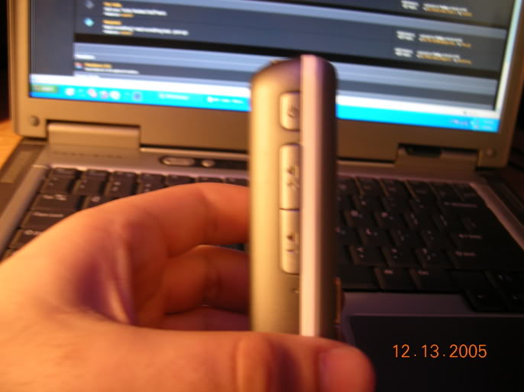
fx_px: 544
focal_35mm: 36
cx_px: 262
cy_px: 196
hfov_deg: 51.4
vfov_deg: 39.6
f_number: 2.7
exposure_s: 1/4.7
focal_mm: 6
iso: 50
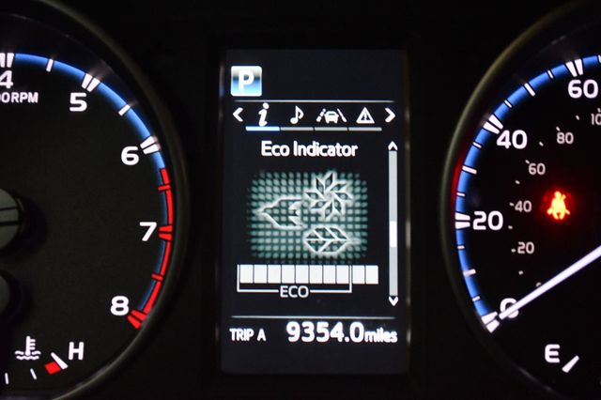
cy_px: 200
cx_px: 300
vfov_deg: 22.6
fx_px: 1001
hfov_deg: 33.4
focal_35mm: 60
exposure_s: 1/60
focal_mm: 40
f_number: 5.3
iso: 7200
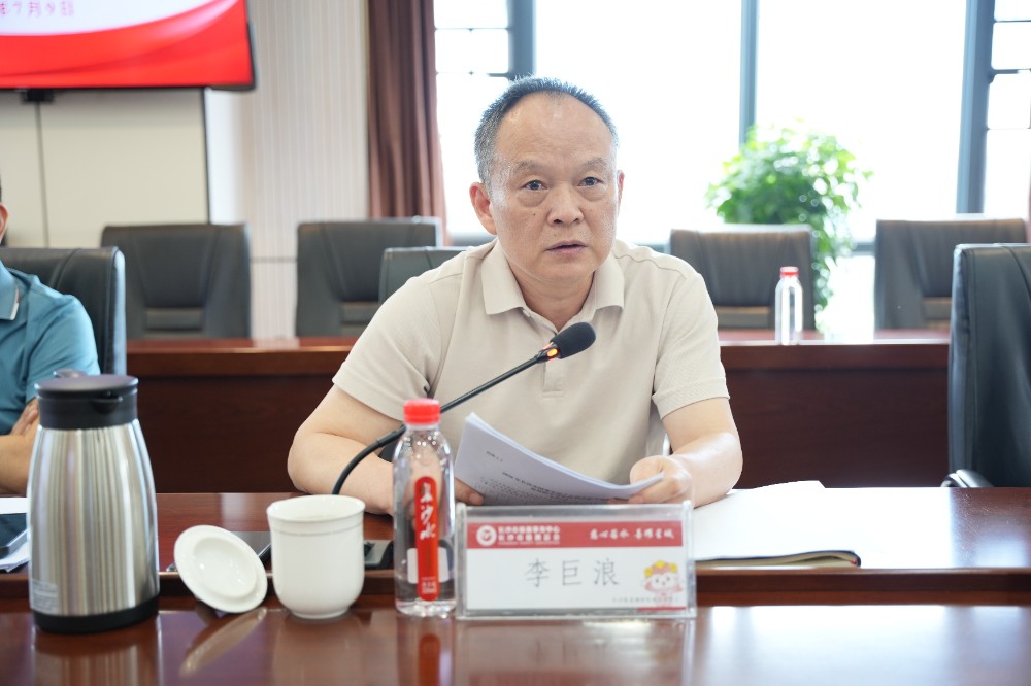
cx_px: 516
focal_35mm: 42
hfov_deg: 45.9
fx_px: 1217
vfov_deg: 31.5
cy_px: 343
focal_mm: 42.5
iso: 400
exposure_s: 1/50
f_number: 2.8
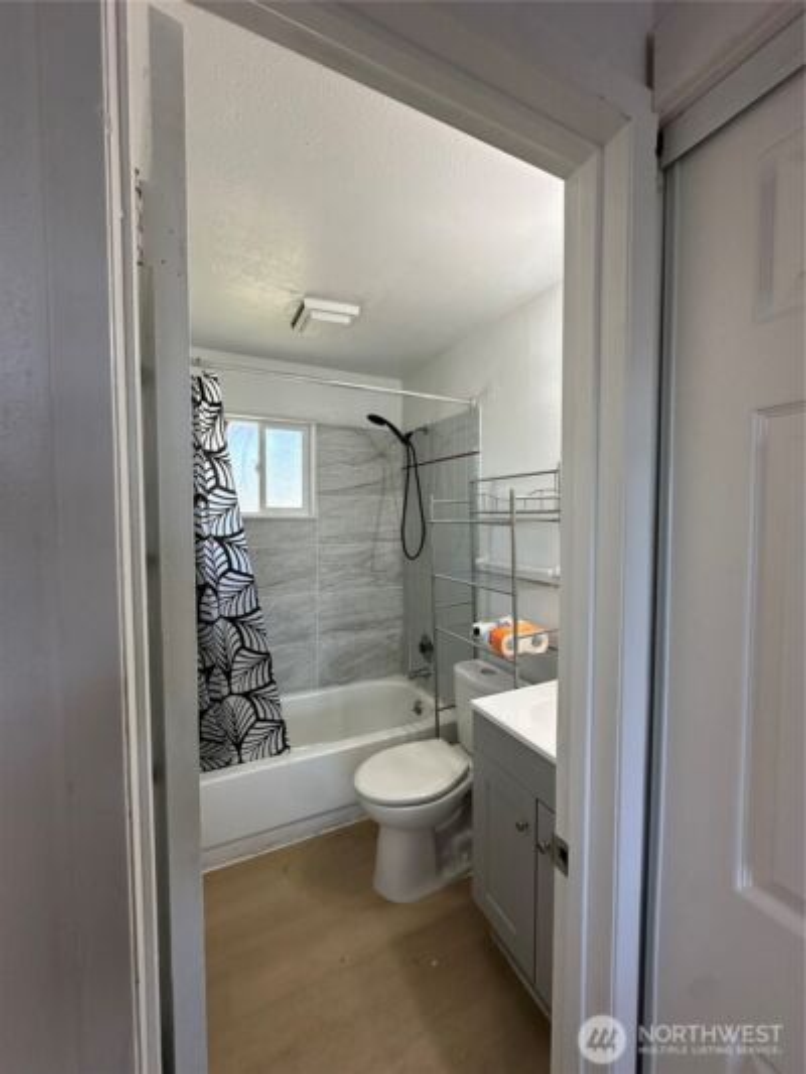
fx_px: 434
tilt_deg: -2.5
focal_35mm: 14
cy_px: 537
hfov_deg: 85.7
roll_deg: -0.9
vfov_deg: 102.1
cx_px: 403
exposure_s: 1/120
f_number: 2.2
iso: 125
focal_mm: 2.22
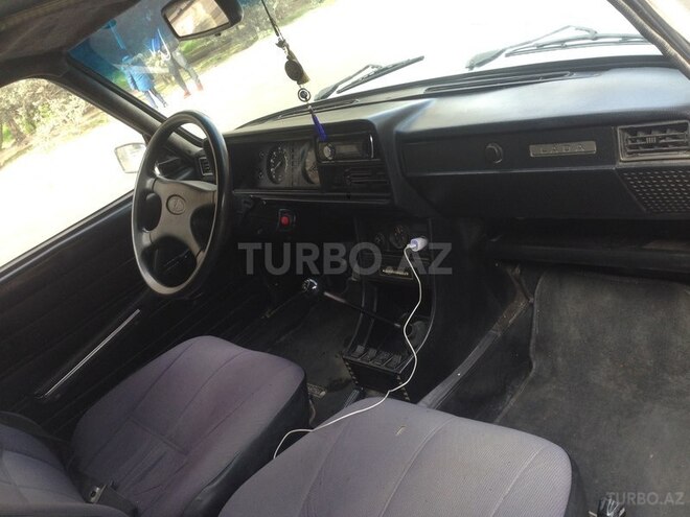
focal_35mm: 33
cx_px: 345
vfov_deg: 42.9
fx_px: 658
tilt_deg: -24.5
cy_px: 258
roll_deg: +24.4
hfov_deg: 55.4
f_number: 2.4
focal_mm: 4.12
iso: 64
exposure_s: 1/120
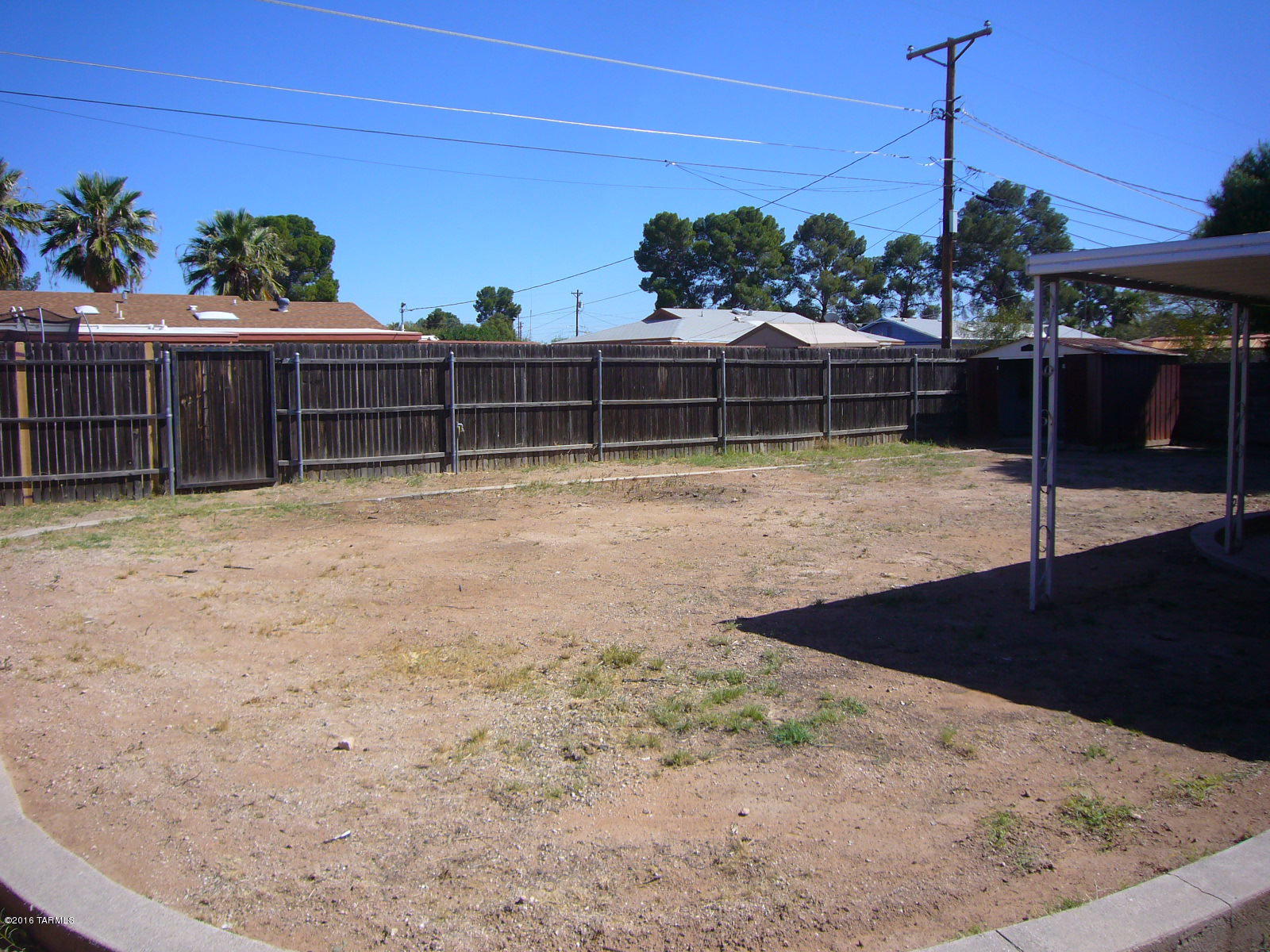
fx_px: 1027
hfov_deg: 63.4
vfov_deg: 49.7
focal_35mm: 28
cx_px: 635
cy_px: 476
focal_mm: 4.6
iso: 80
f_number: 5.6
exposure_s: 1/400
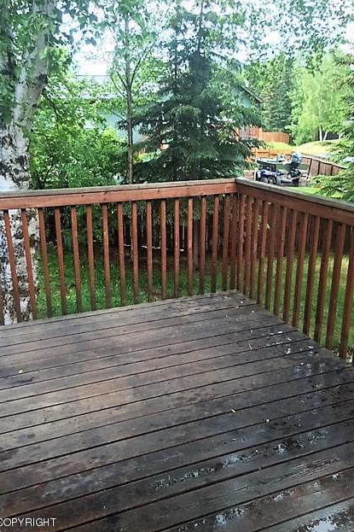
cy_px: 270
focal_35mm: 31
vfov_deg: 60.3
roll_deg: -0.6
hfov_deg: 42.3
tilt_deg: -18.6
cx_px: 161
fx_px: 457
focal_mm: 4.15
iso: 32
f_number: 2.2
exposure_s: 1/60
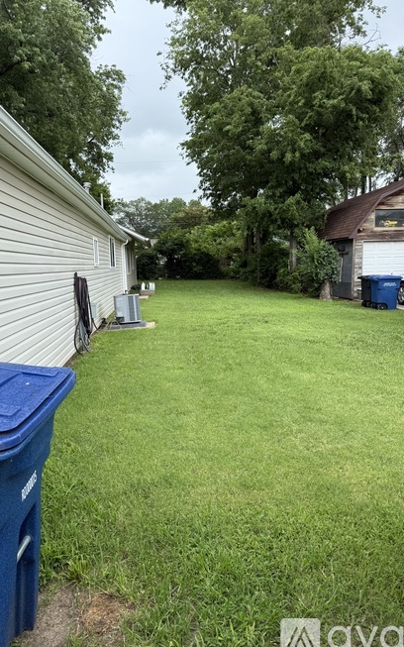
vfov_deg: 70.4
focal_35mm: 26
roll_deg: +0.9
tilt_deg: -5.4
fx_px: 458
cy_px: 327
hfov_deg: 47.6
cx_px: 193
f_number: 1.78
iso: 80
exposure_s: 1/1361
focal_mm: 6.76
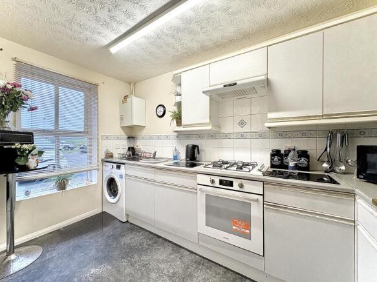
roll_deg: +0.6
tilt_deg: +0.5
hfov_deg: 102.1
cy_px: 141
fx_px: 152
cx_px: 188
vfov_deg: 85.7
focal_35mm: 14
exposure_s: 1/100
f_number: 2.2
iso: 200
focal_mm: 2.22
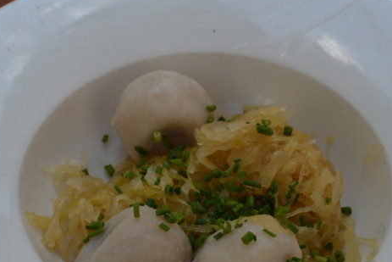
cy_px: 169
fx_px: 795
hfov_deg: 27.7
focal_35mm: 73
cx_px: 163
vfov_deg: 18.6
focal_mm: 22
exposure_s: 1/250
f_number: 8
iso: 160
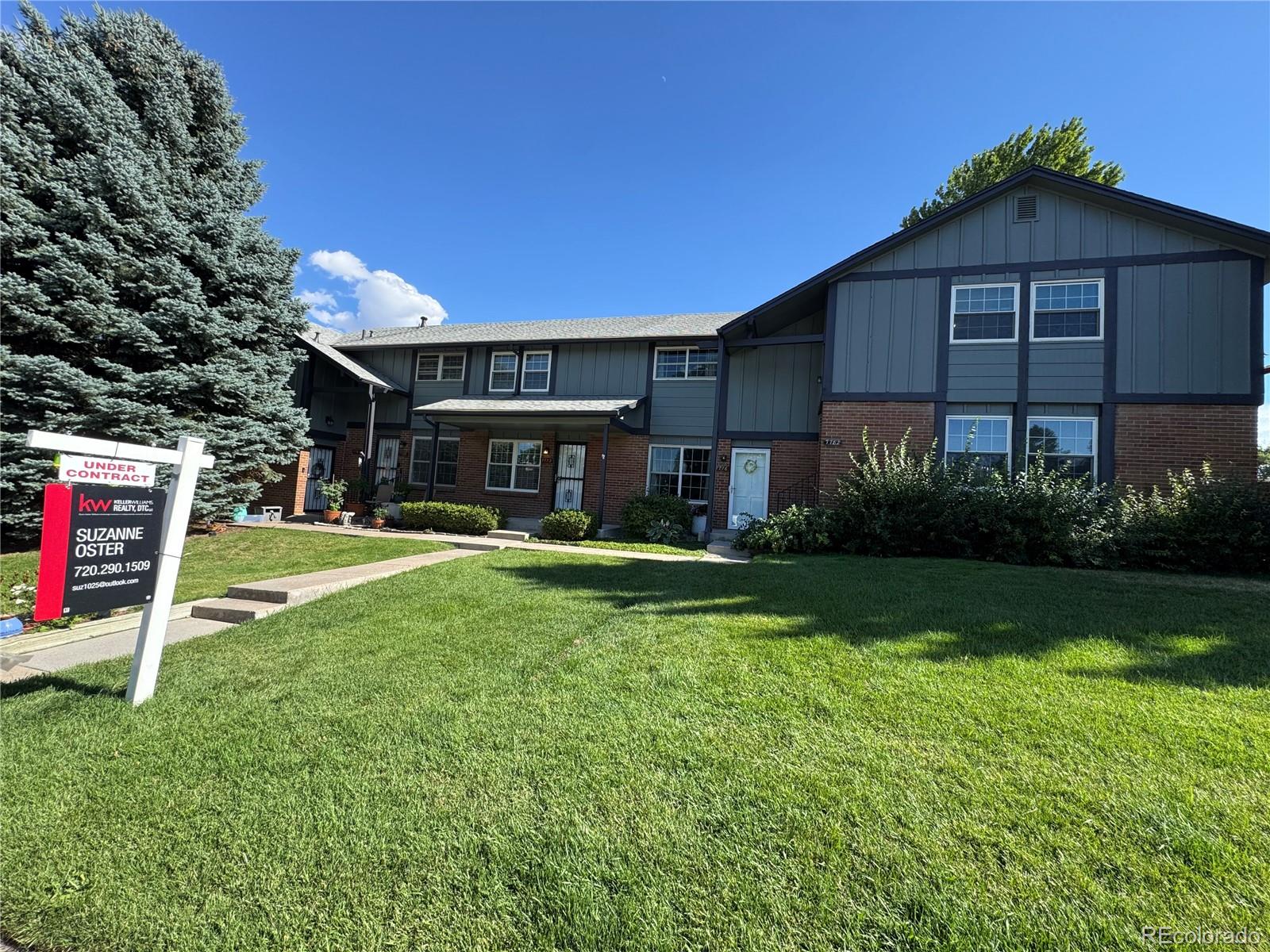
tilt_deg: +2.9
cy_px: 476
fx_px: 514
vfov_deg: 85.7
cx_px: 635
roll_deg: -3.7
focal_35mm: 14
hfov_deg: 102.1
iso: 40
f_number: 2.2
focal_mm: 2.22
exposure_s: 1/600
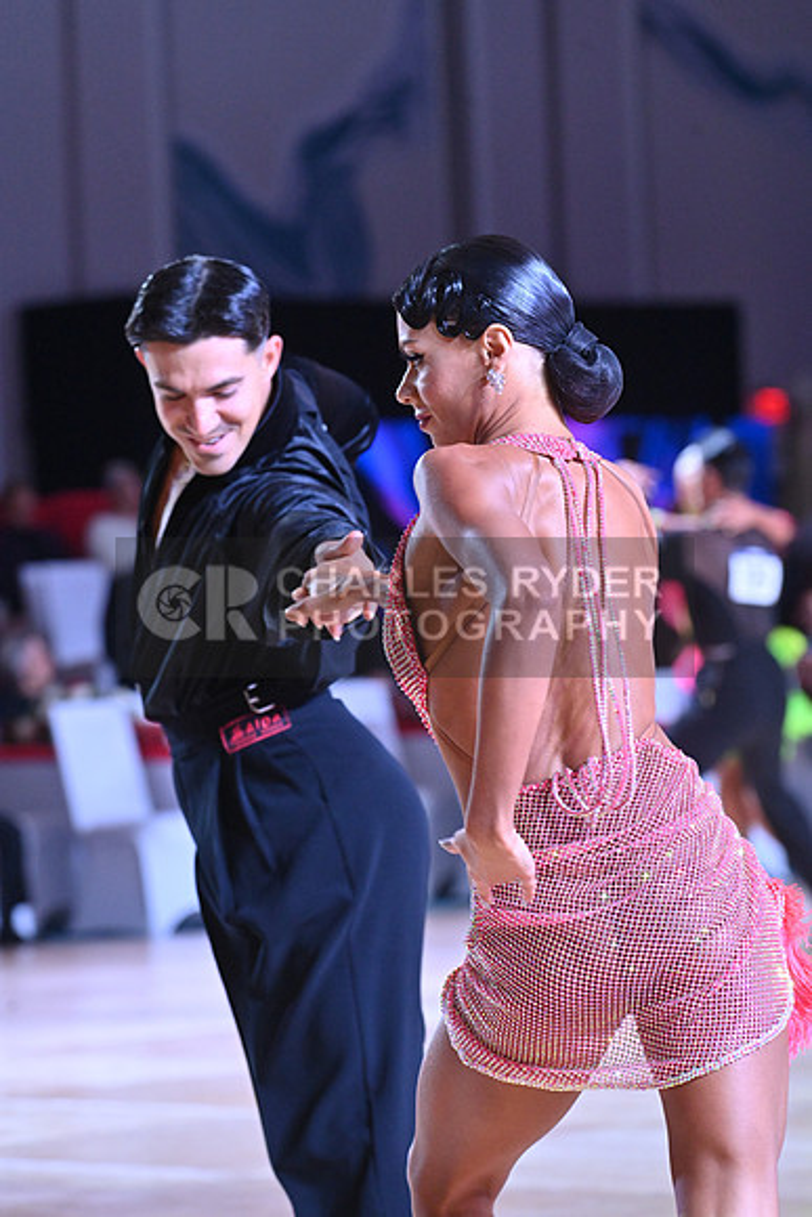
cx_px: 406
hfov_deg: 7.6
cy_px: 608
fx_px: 6086
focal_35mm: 180
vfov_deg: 11.4
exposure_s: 1/400
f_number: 7.1
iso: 4000
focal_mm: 180
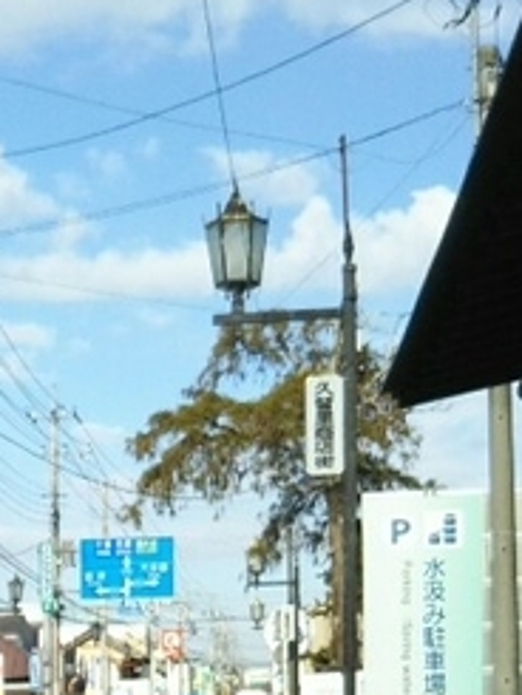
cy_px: 851
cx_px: -54
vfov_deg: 18.8
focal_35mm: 98
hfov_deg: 14.7
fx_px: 1969
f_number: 2.2
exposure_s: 1/829
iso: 25
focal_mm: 4
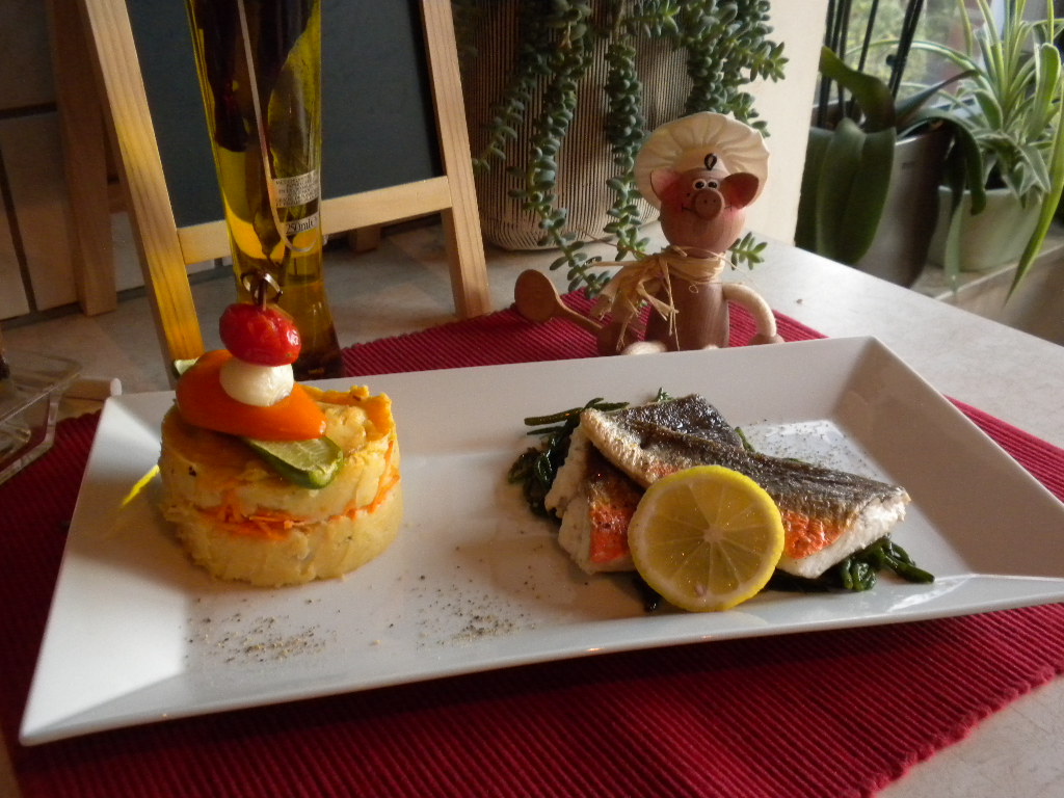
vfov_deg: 38.7
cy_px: 399
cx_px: 532
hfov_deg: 50.1
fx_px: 1137
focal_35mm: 37
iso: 400
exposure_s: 1/50
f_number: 3.5
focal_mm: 6.6
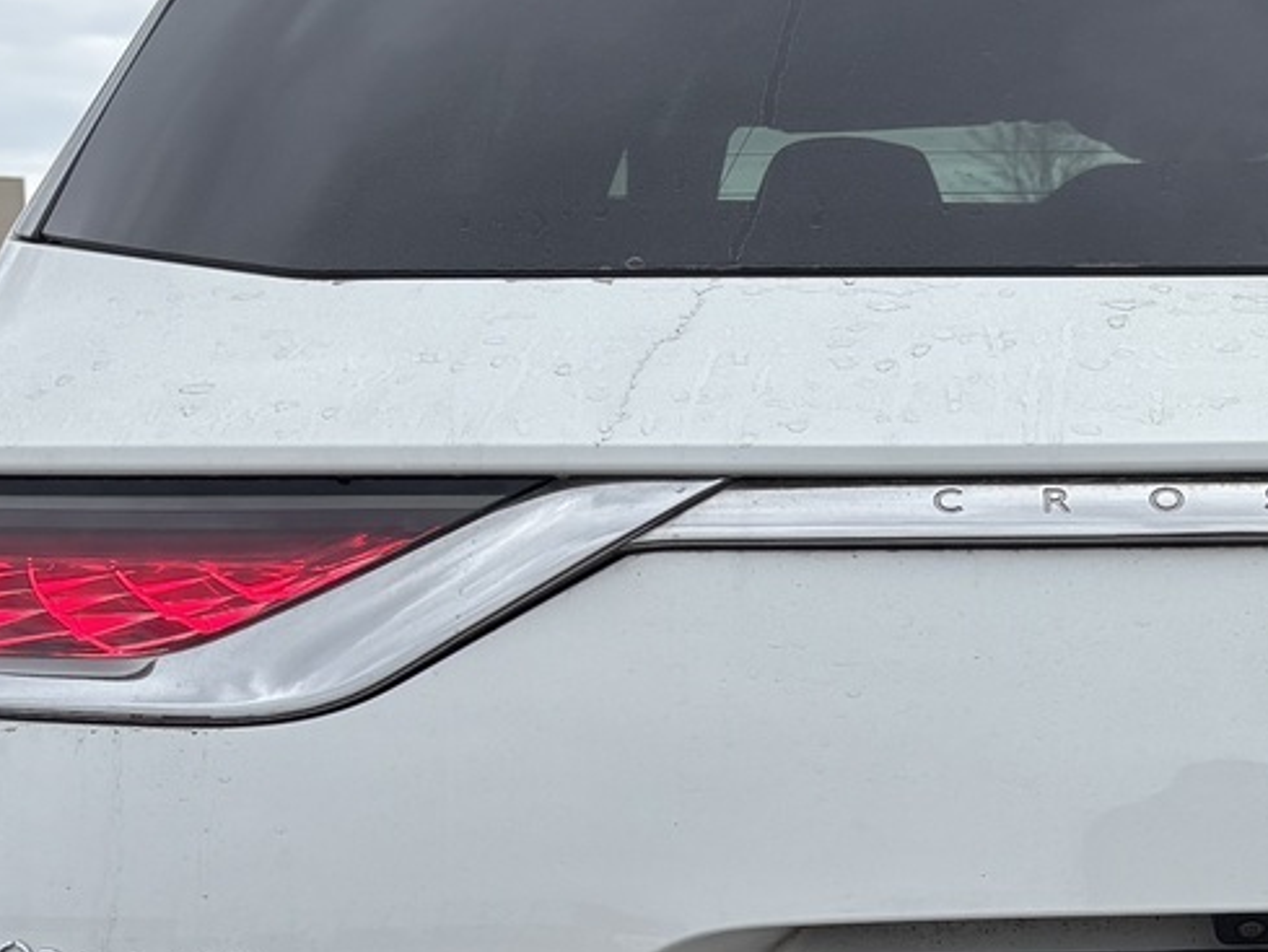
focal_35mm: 85
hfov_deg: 22.0
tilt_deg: -9.8
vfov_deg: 17.0
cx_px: 1307
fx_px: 3114
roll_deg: -0.9
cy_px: 947
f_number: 1.6
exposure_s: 1/1437
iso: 50
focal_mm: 5.96
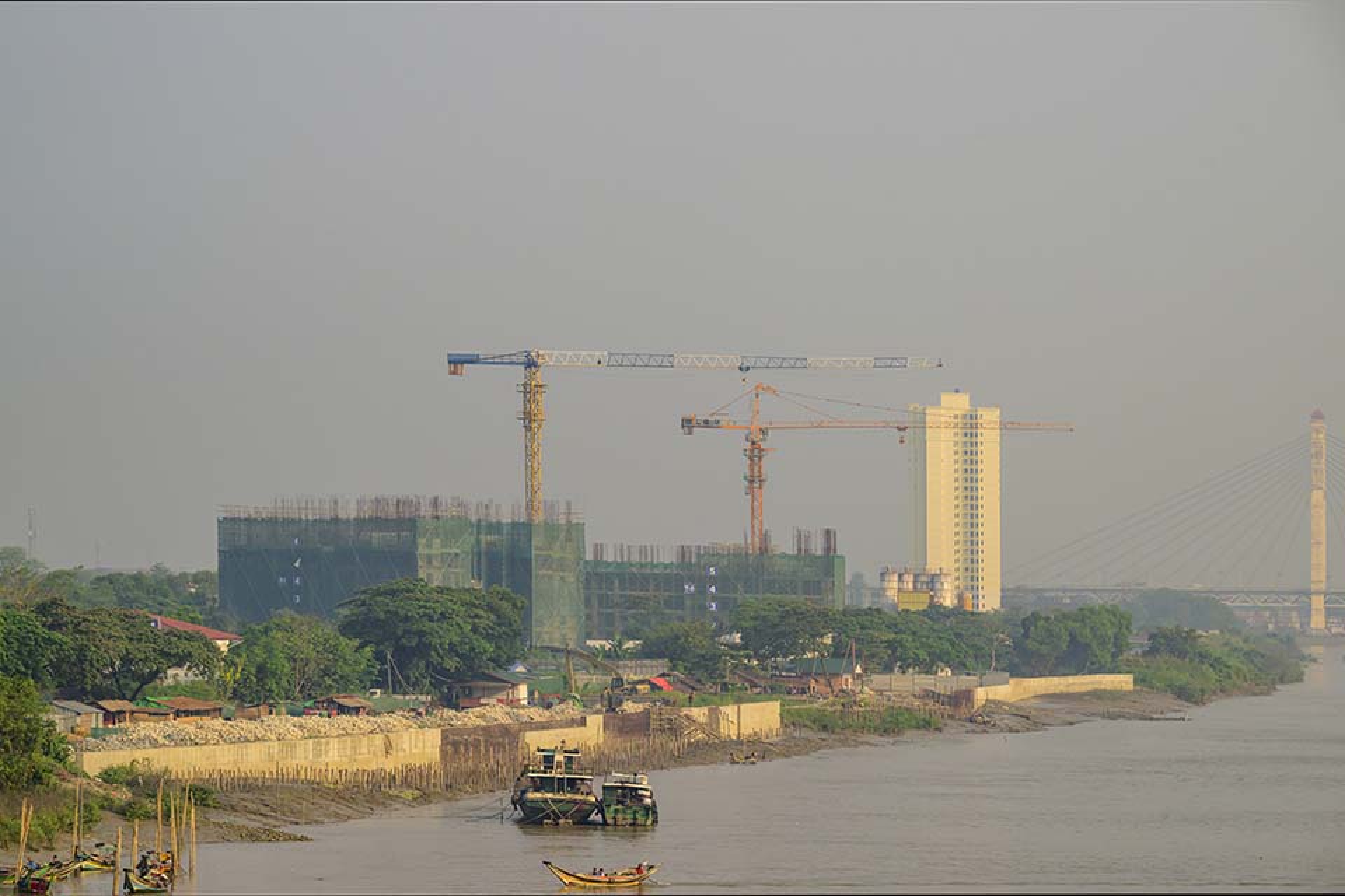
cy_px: 448
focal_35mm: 180
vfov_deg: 7.6
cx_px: 672
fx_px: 6724
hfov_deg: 11.4
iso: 360
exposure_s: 1/800
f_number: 9
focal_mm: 180
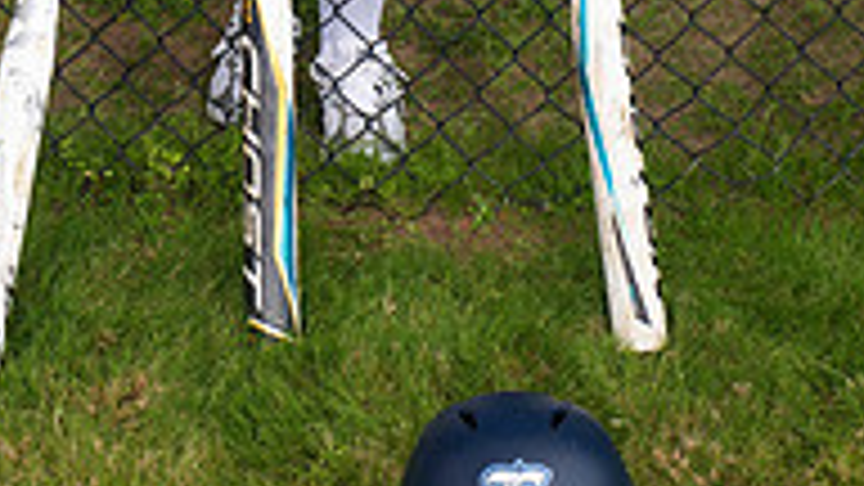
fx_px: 2589
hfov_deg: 18.9
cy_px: -508
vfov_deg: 9.9
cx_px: 288
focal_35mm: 113
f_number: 8
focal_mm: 46
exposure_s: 1/320
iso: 160
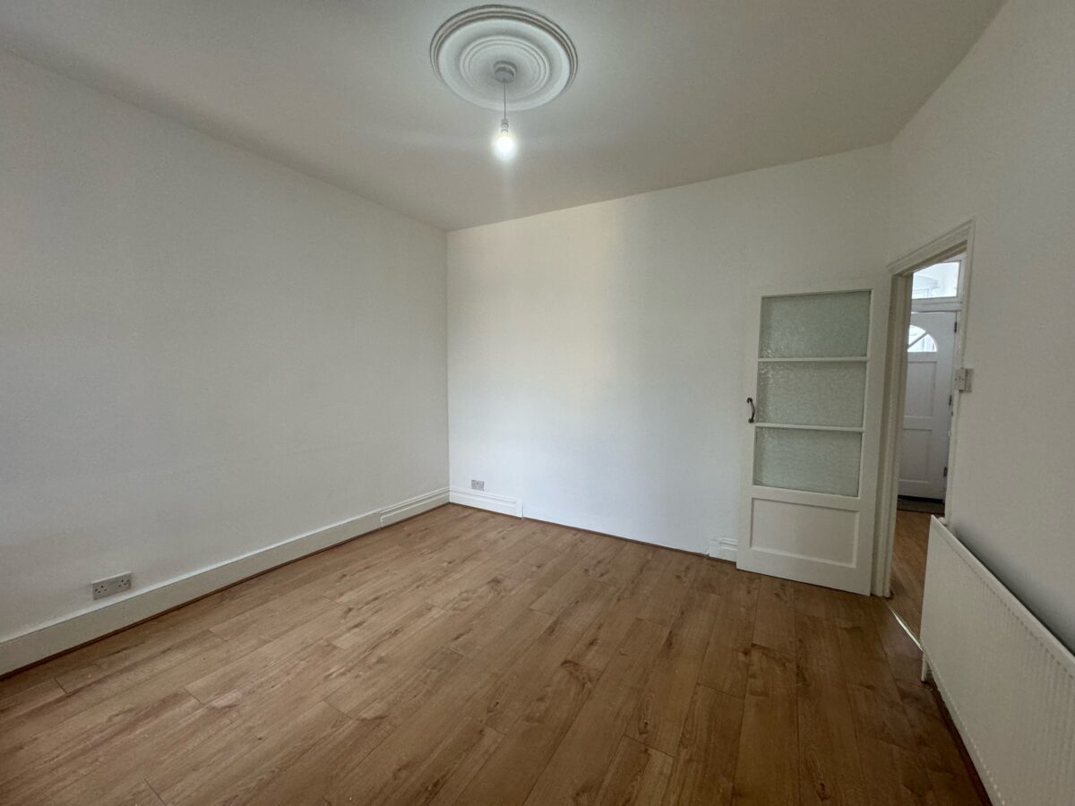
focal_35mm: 14
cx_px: 538
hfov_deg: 102.1
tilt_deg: -4.0
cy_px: 403
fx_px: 435
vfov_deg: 85.7
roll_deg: -0.8
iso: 200
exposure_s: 1/100
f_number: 2.2
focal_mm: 2.22
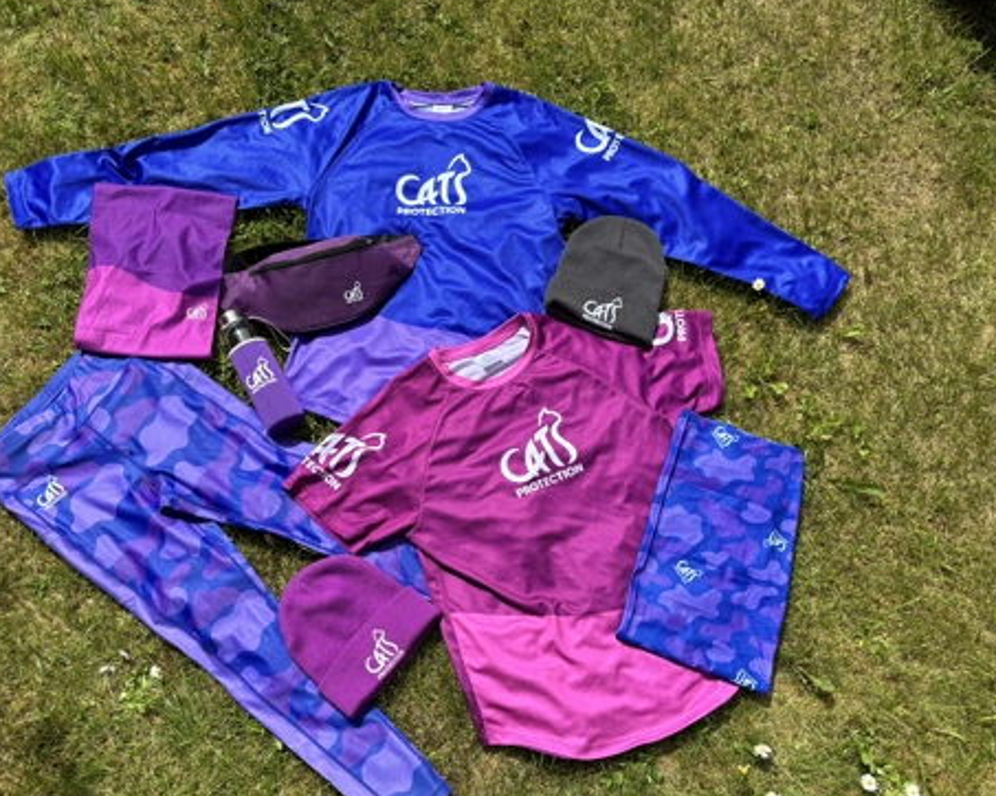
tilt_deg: -71.7
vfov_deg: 45.7
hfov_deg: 55.5
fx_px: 943
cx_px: 425
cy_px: 424
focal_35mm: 32
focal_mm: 5.96
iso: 50
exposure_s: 1/2933
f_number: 1.6
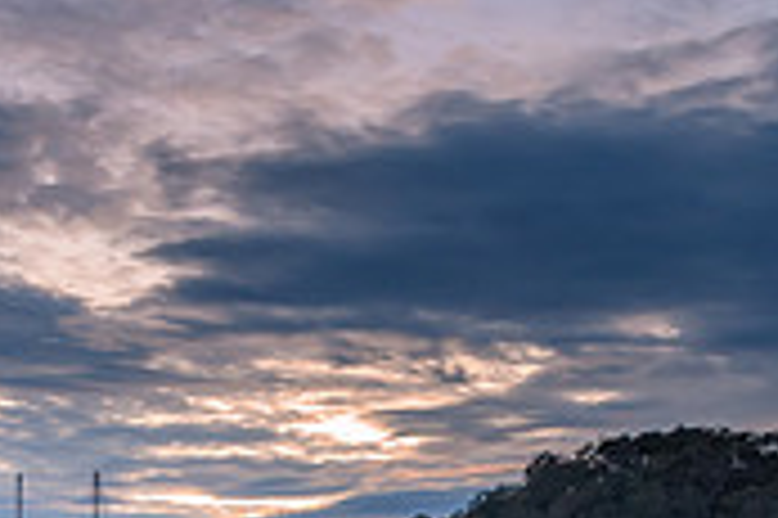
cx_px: 247
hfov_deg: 24.9
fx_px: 1749
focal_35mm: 81
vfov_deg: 16.7
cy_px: 430
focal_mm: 16
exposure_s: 2
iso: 400
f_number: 6.3
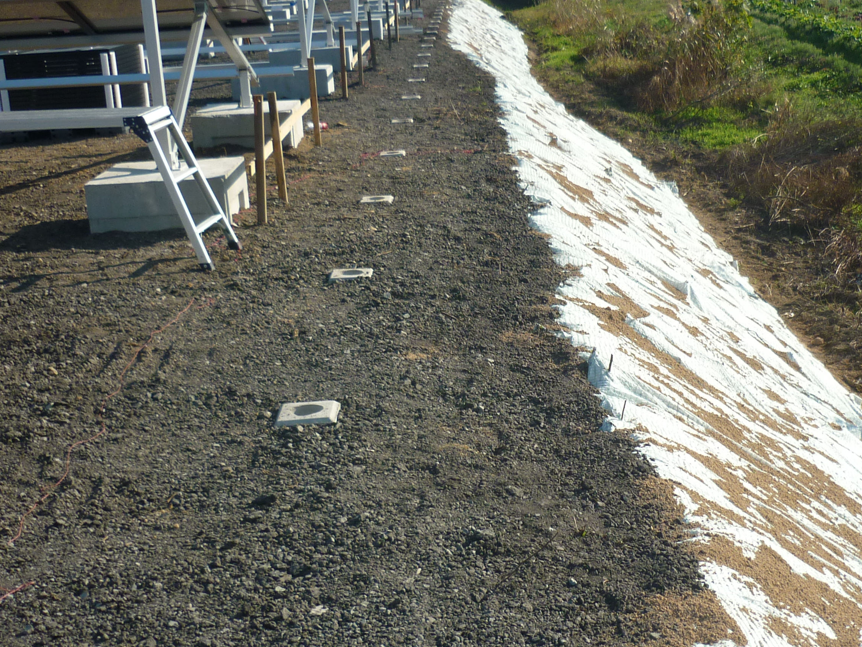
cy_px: 346
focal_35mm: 53
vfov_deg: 27.5
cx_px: 572
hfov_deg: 35.8
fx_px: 1320
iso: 80
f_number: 8
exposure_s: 1/160
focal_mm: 5.5
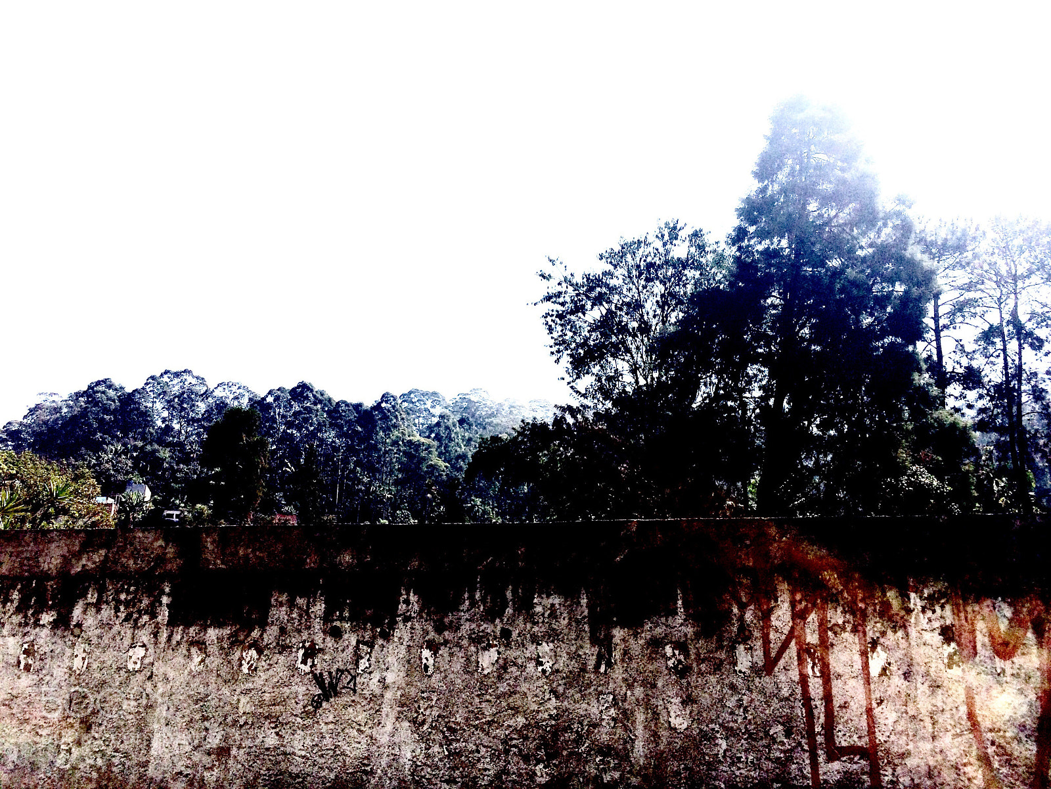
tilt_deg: +12.5
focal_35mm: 29
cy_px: 394
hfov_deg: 61.7
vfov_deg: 48.2
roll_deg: -0.4
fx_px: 880
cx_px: 526
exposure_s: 1/2564
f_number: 2.2
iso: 32
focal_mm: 4.15
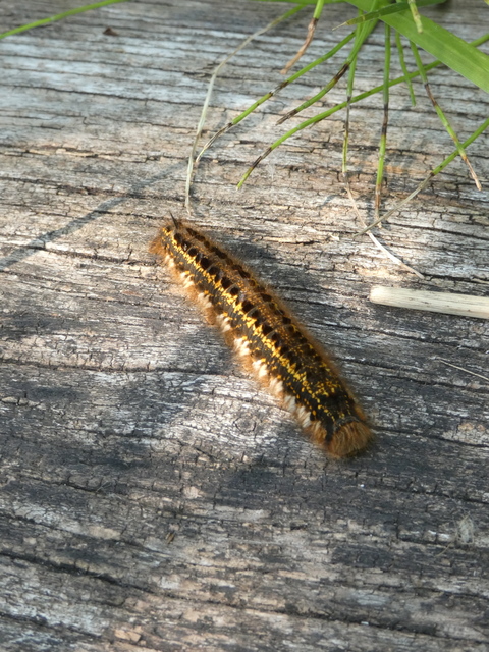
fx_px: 1695
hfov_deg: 16.4
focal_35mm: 90
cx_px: 244
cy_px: 326
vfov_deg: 21.8
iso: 400
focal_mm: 16
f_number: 4.7
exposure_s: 1/80
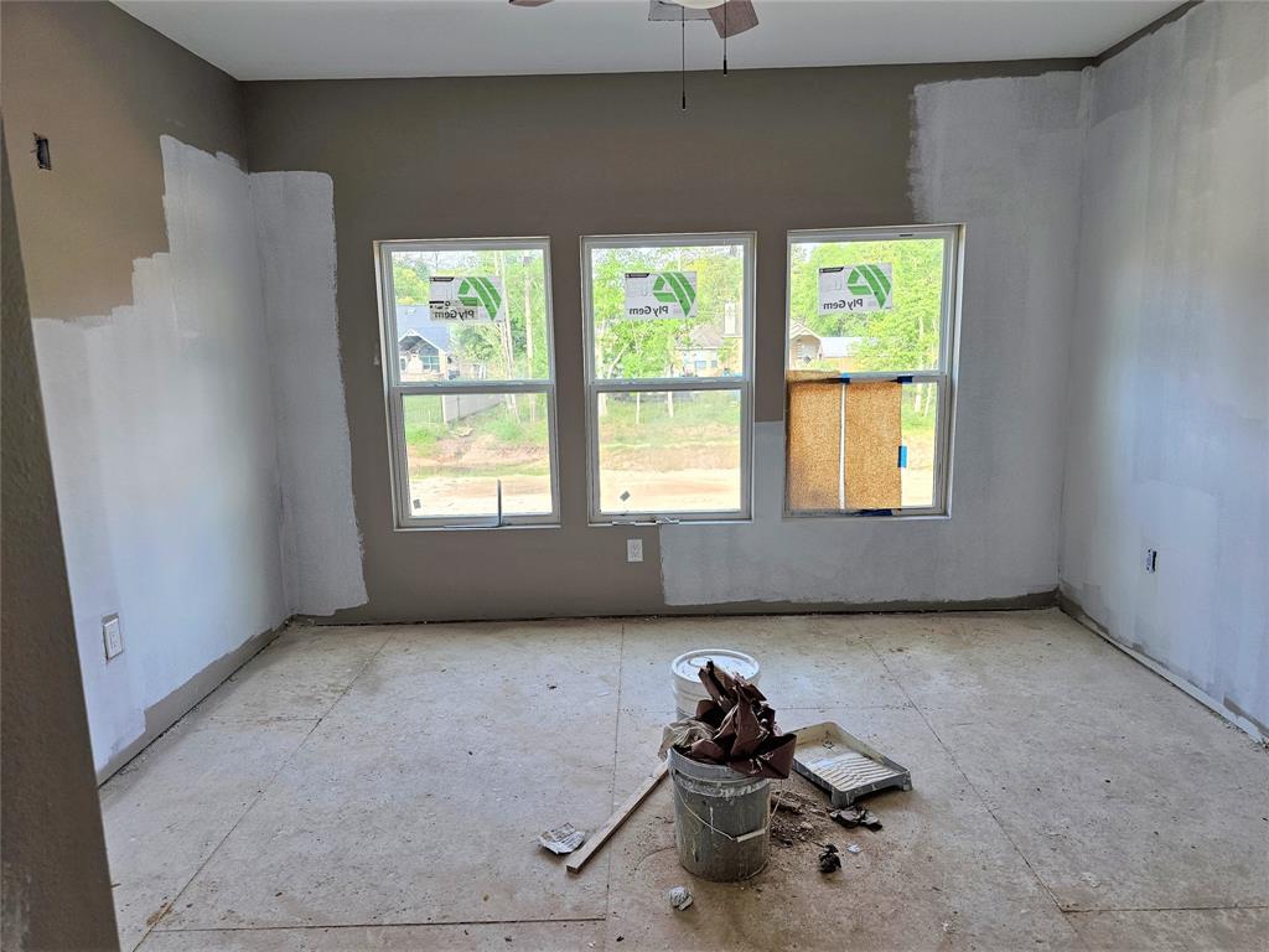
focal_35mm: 23
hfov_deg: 73.9
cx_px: 634
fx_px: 843
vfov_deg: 58.9
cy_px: 476
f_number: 1.7
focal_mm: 6.3
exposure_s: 1/180
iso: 100
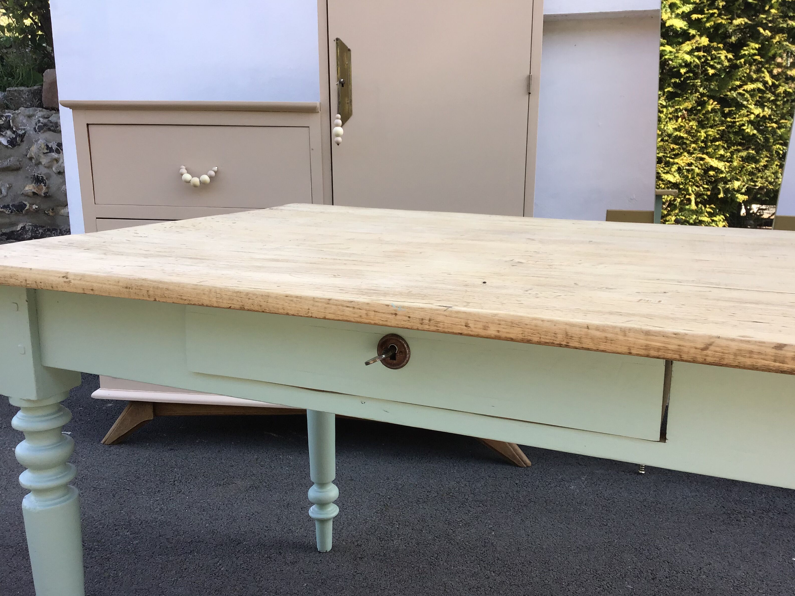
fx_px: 735
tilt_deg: -11.4
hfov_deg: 56.8
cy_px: 307
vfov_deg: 44.2
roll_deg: +2.0
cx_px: 409
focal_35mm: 32
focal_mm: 3.3
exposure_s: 1/195
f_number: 2.4
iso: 25
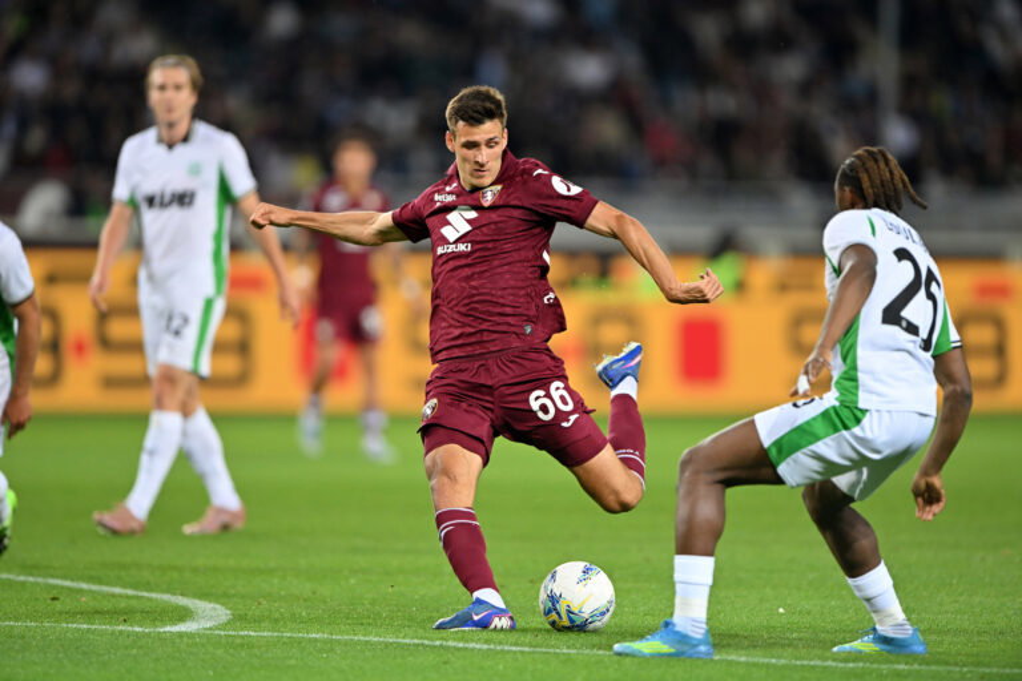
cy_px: 340
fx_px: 11355
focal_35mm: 400
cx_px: 511
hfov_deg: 5.2
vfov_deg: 3.4
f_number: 3.2
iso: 2000
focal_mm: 400
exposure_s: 1/1600
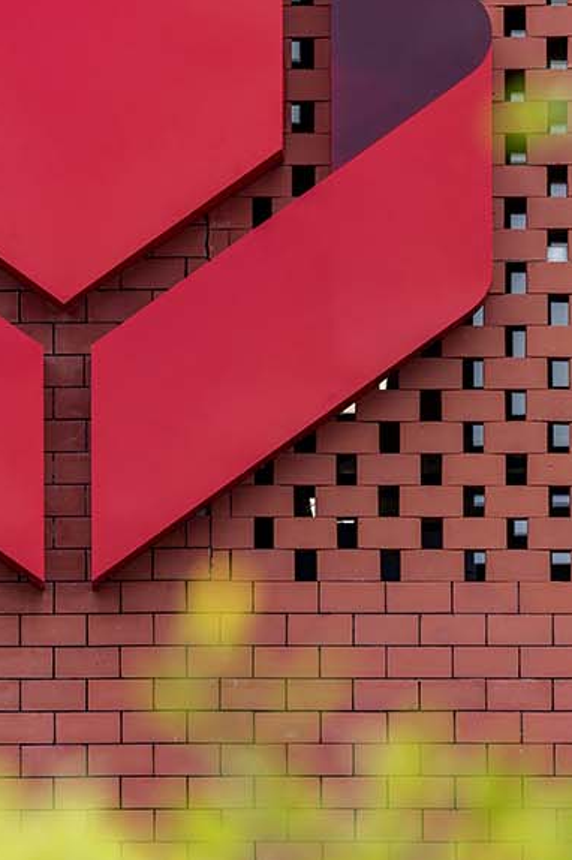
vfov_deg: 4.1
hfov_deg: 2.7
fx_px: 11978
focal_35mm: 502
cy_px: 282
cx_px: 160
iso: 90
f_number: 4
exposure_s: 1/320
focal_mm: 200
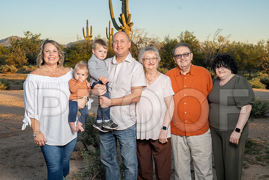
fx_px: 277
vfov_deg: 36.0
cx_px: 134
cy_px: 90
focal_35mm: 37
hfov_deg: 51.9
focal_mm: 37
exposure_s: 1/160
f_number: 6.3
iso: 100
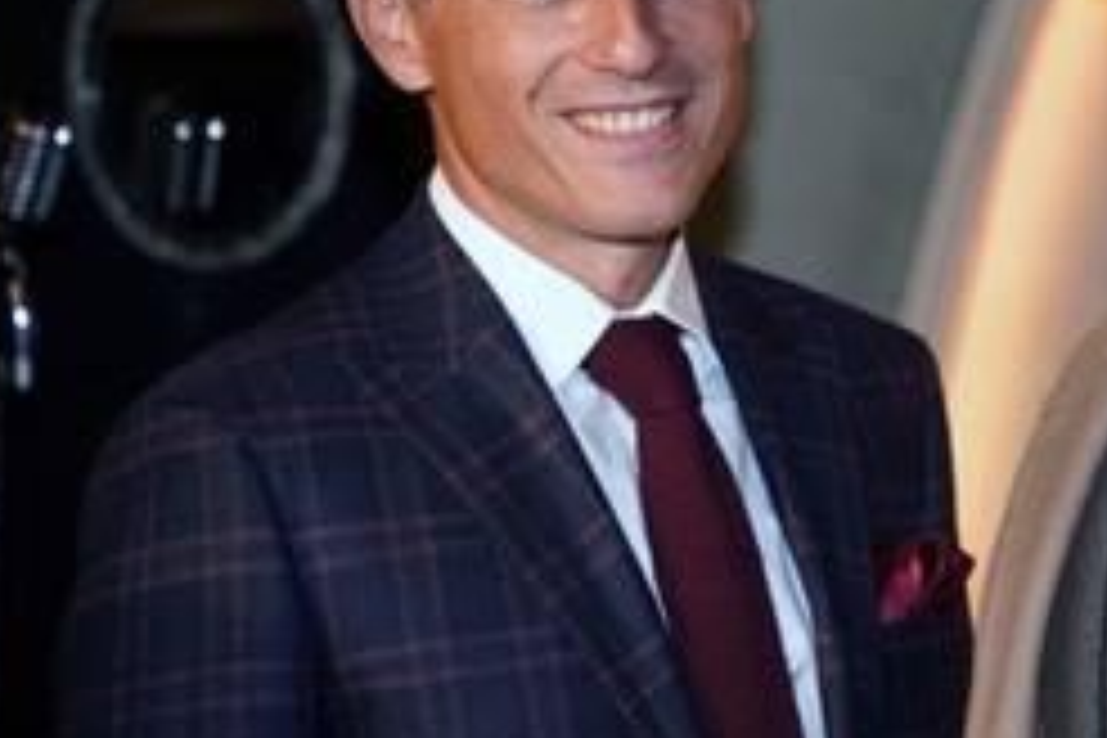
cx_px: 947
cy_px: 140
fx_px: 4397
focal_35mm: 143
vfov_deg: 9.6
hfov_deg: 14.2
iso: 2000
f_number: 4
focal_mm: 78
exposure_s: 1/100
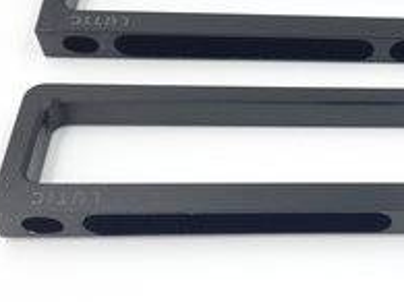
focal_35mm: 64
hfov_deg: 29.1
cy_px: 138
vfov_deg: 22.9
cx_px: 363
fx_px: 746
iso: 40
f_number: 2
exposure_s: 1/100
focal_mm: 4.6
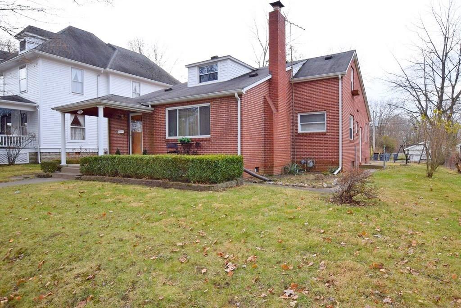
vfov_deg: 59.6
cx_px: 230
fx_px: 269
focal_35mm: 21
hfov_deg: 81.2
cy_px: 154
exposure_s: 1/200
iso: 400
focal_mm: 14
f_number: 7.1
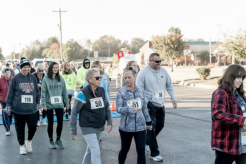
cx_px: 123
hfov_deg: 35.6
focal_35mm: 56
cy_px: 82
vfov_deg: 24.2
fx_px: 383
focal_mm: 56
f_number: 3.5
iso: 320
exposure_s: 1/500
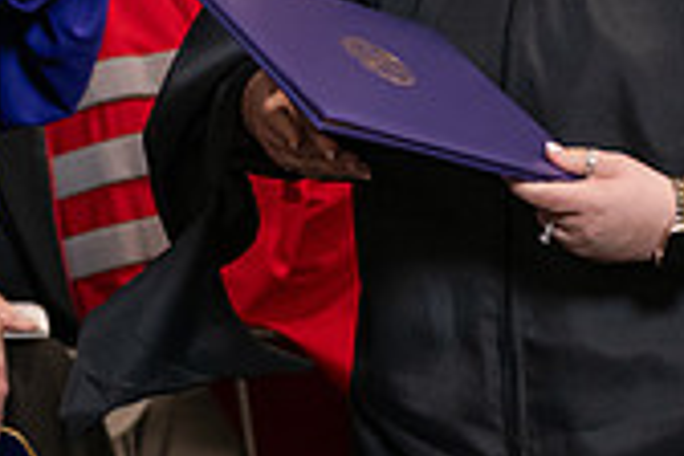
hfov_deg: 8.5
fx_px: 4579
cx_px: 151
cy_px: -145
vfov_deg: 5.7
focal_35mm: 241
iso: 2000
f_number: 5
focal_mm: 70
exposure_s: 1/125
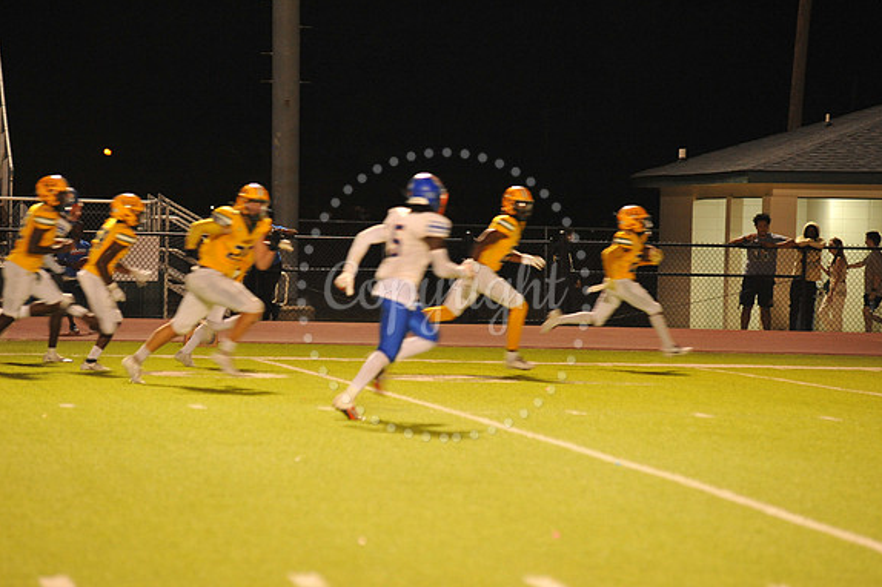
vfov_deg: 6.8
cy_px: 294
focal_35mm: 202
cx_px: 444
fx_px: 4946
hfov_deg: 10.2
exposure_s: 1/160
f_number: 5
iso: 3200
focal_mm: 200
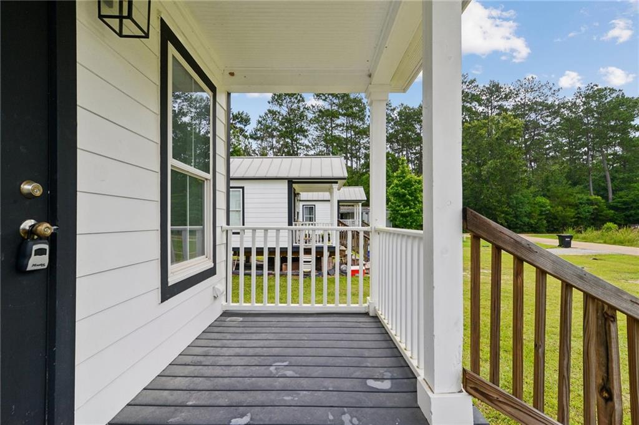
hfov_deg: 96.8
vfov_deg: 73.7
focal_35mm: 16
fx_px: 284
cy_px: 212
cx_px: 320
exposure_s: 1/640
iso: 800
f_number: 8
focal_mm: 16
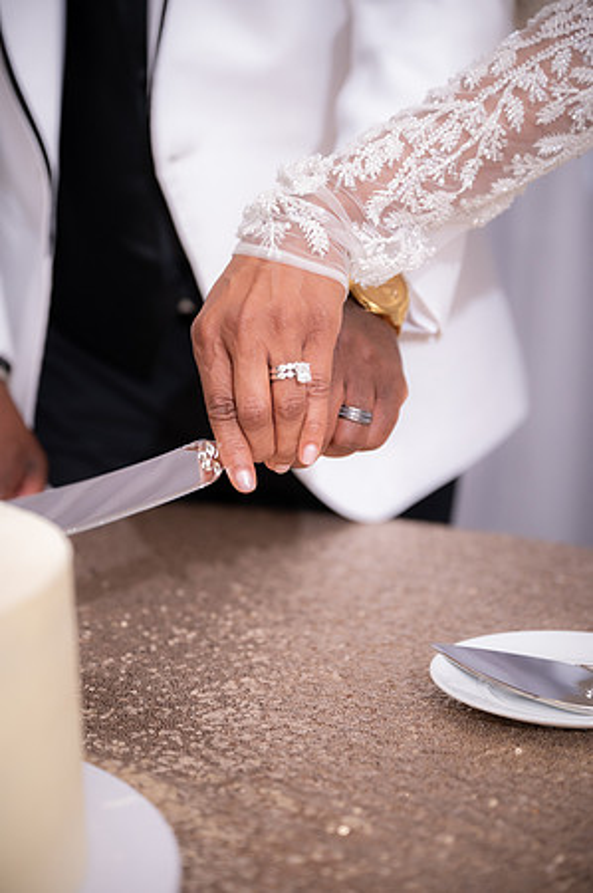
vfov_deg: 28.9
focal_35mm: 70
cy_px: 446
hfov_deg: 19.4
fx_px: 1733
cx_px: 296
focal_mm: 70
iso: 2000
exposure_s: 1/250
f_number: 2.8
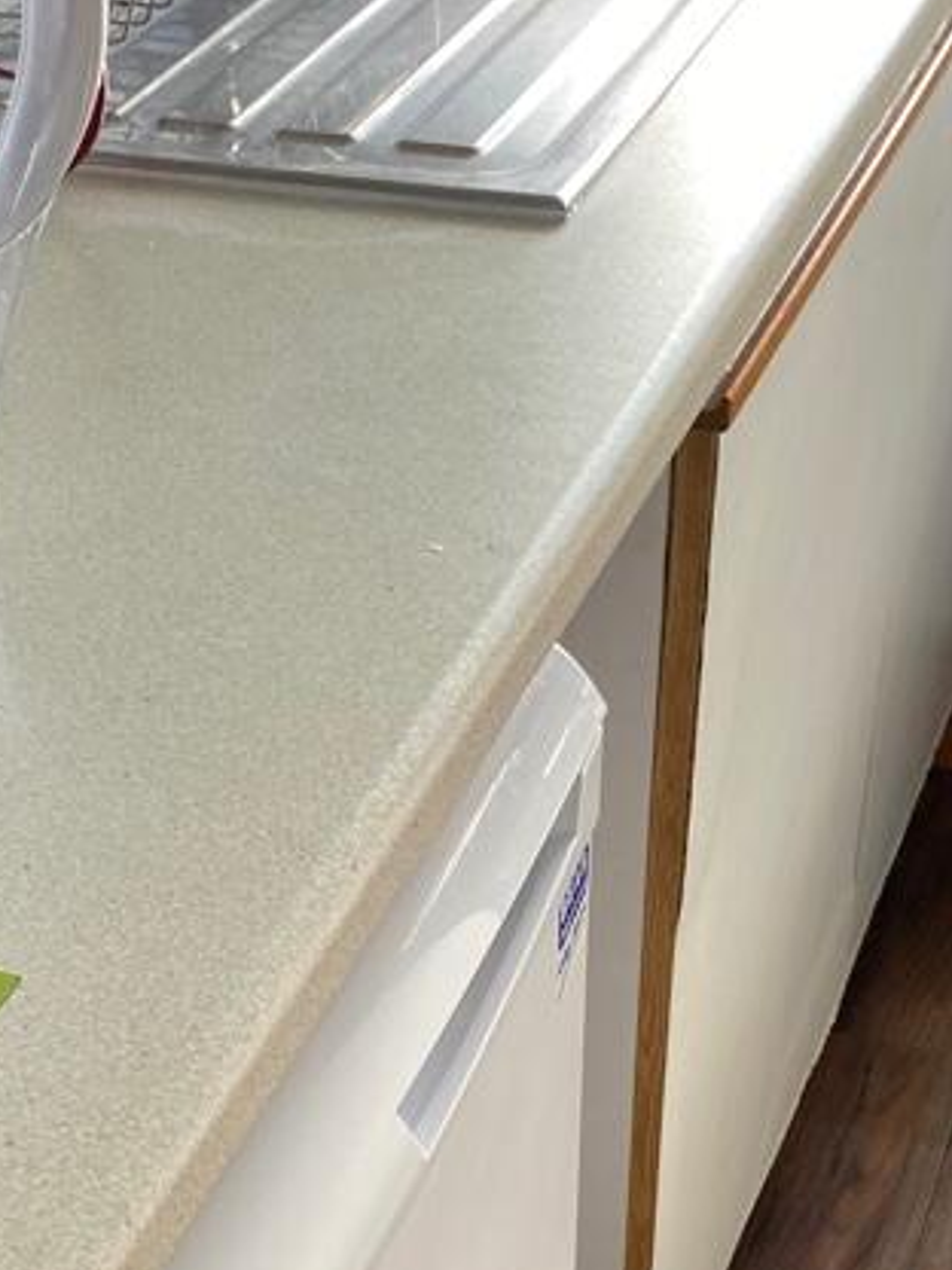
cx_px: 320
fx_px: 2347
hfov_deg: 22.8
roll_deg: +6.6
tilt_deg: -44.0
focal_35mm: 64
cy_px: 1169
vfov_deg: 28.9
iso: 100
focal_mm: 4.25
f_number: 1.8
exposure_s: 1/122
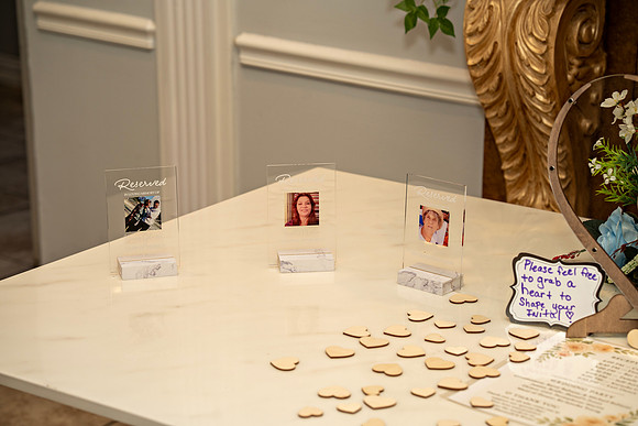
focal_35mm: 85
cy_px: 213
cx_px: 319
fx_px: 1507
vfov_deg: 16.1
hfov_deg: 23.9
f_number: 4.5
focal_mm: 85
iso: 640
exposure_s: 1/160
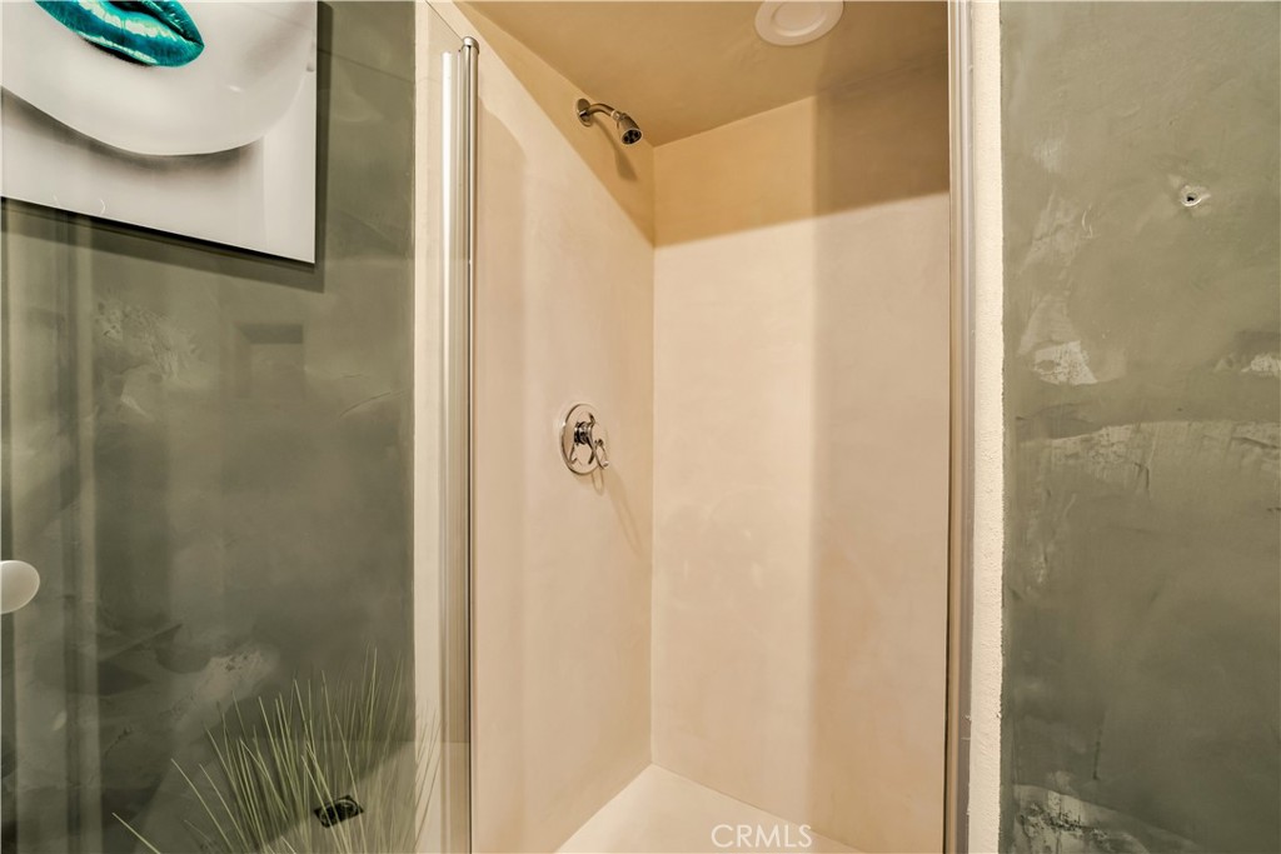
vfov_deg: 81.2
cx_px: 640
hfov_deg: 104.2
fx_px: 498
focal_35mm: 14
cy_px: 427
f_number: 8
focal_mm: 14
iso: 400
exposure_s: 4
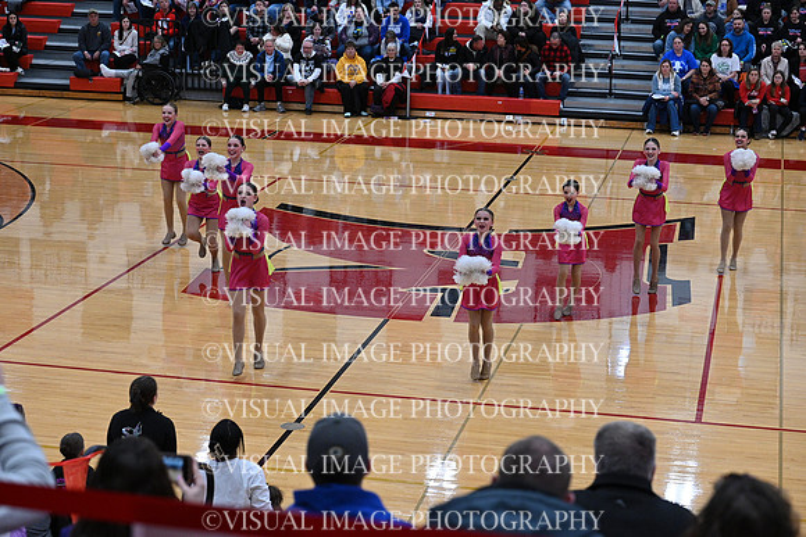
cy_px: 268
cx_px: 403
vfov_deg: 18.4
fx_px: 1657
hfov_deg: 27.3
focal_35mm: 74
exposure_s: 1/400
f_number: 4
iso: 4000
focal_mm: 74
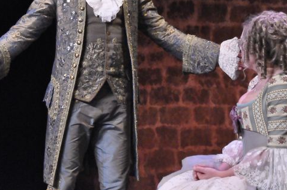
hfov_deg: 8.9
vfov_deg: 5.9
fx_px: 1838
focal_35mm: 231
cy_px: 31
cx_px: 142
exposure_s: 1/60
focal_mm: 92
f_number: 5.6
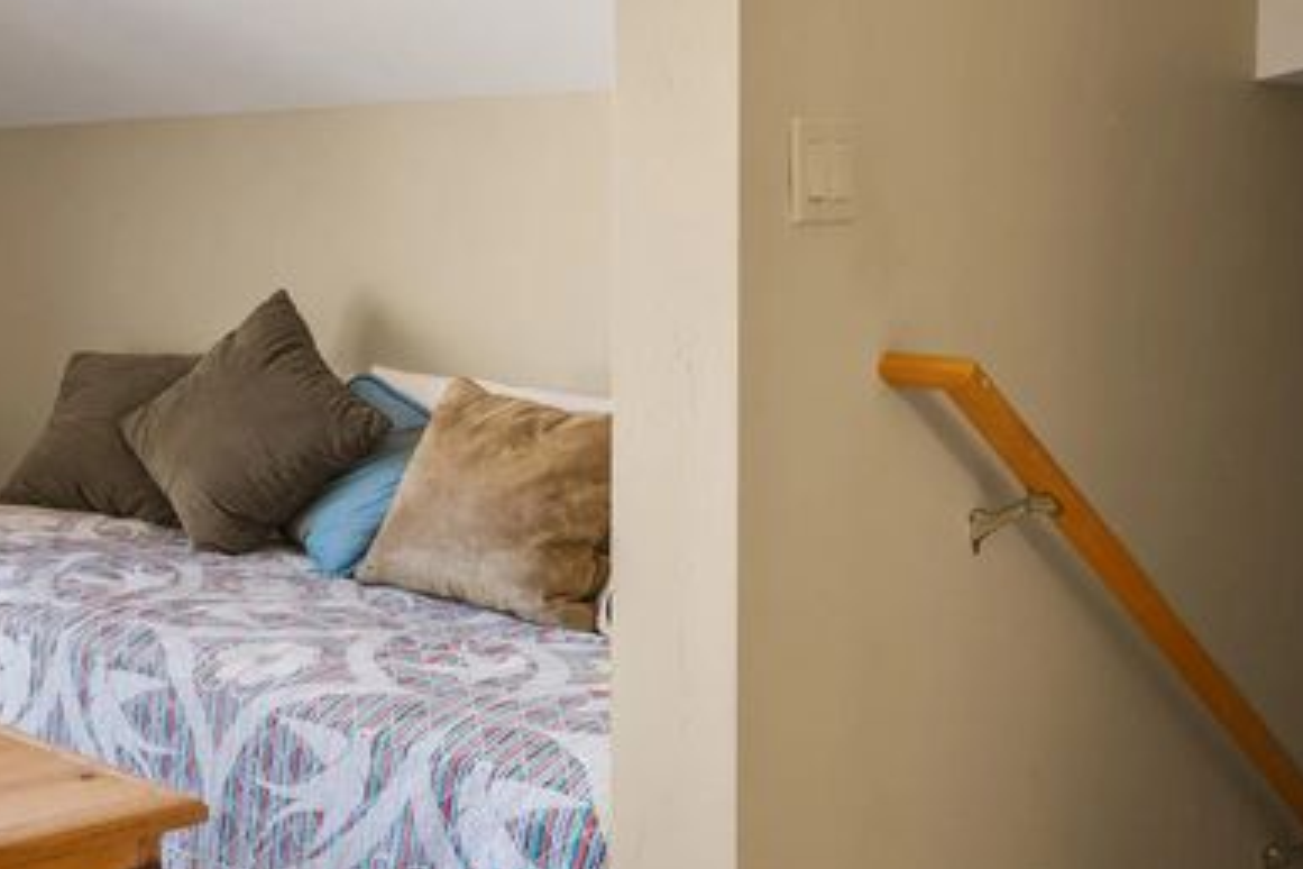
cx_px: -242
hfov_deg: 35.0
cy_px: 608
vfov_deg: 29.6
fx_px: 1629
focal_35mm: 45
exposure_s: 1/4
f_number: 7.1
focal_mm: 17
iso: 640
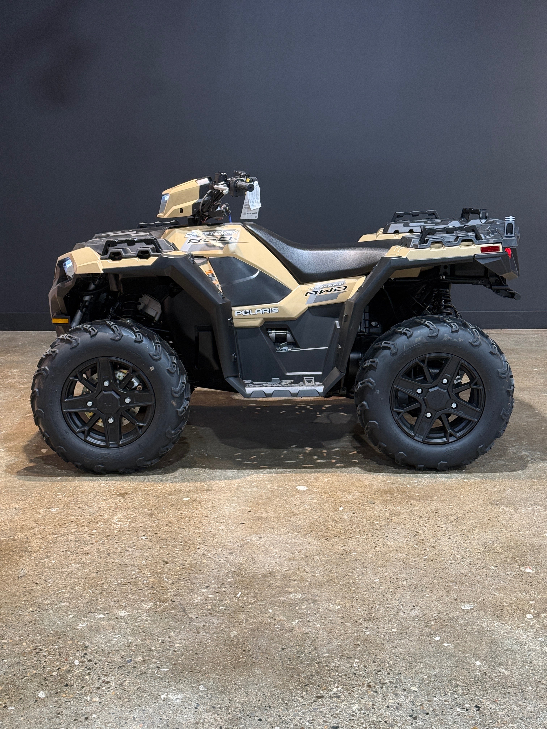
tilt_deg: -10.2
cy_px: 364
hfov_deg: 30.3
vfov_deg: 39.7
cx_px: 274
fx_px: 1011
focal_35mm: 48
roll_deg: -1.1
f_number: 1.78
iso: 125
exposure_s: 1/60
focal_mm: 6.76
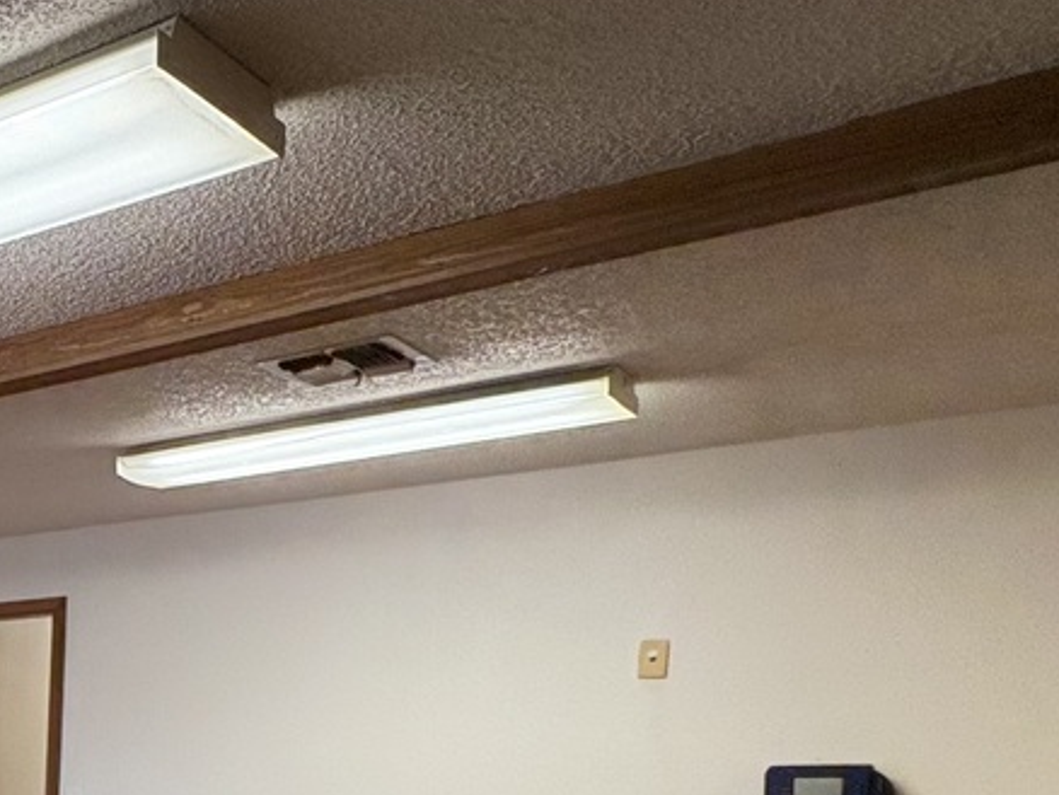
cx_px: -450
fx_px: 1408
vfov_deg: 28.7
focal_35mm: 46
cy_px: 865
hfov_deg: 29.3
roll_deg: -1.1
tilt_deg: -3.0
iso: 250
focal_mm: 2.22
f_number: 2.2
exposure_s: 1/120
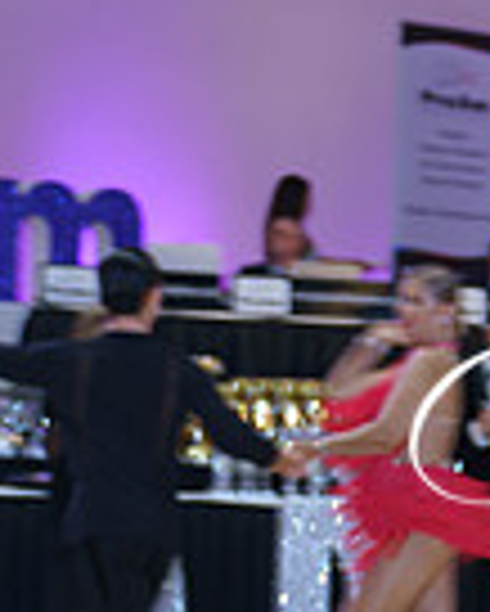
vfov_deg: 11.9
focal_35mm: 160
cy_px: 668
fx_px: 2897
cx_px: 1178
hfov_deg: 8.8
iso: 400
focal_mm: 40
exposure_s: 1/80
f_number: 2.8
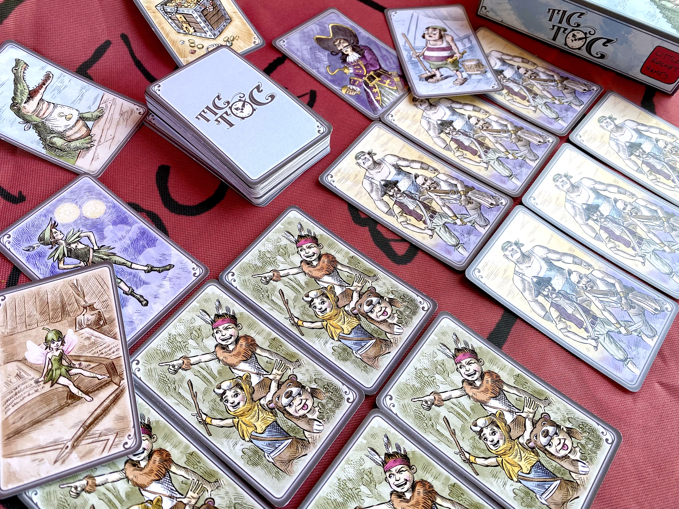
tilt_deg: -58.5
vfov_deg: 53.1
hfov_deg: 67.3
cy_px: 254
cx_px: 340
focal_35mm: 26
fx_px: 510
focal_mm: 4.25
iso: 32
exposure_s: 1/122
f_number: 1.8
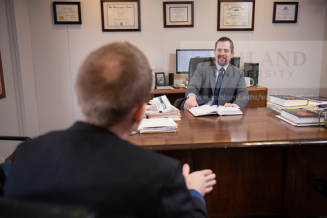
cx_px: 164
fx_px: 318
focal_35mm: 35
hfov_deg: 54.4
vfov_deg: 37.9
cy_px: 109
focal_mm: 35
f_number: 3.2
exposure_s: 1/125
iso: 800
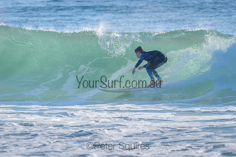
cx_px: 145
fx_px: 4019
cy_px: 70
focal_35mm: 613
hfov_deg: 3.4
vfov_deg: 2.2
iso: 200
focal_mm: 500
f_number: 5.6
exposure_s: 1/2000
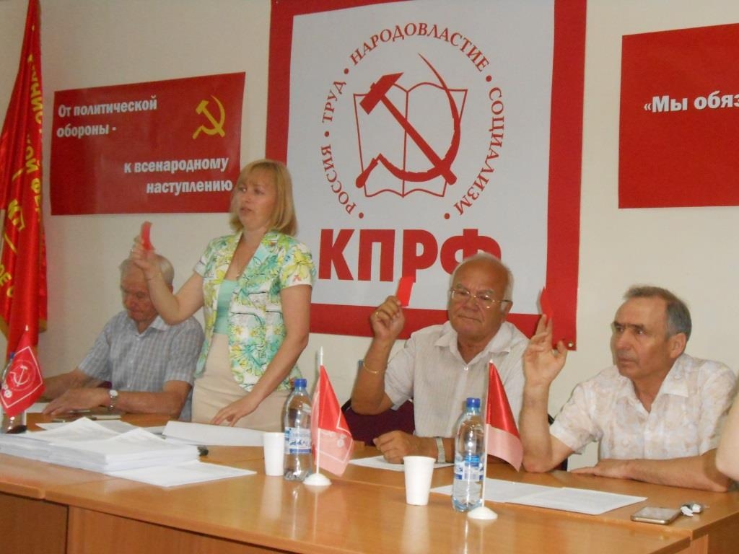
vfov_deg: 26.1
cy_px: 277
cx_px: 370
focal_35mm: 56
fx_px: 1196
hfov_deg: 34.3
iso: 800
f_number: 5.2
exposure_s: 1/60
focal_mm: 10
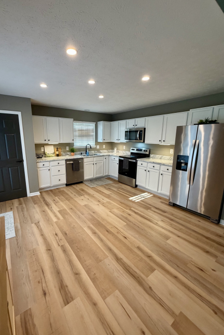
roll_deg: -1.0
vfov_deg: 100.4
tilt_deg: -12.9
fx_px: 140
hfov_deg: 77.0
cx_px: 97
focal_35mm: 15
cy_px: 167
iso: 250
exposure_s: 1/120
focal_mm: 2.22
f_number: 2.2
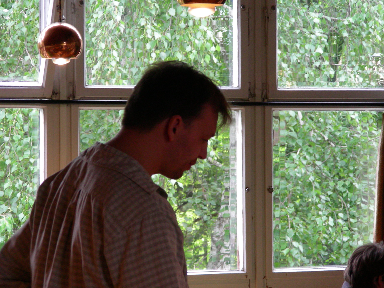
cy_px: 144
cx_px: 192
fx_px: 1908
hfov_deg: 11.5
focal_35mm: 172
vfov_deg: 8.6
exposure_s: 1/33.6
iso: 200
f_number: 3.5
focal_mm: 28.7
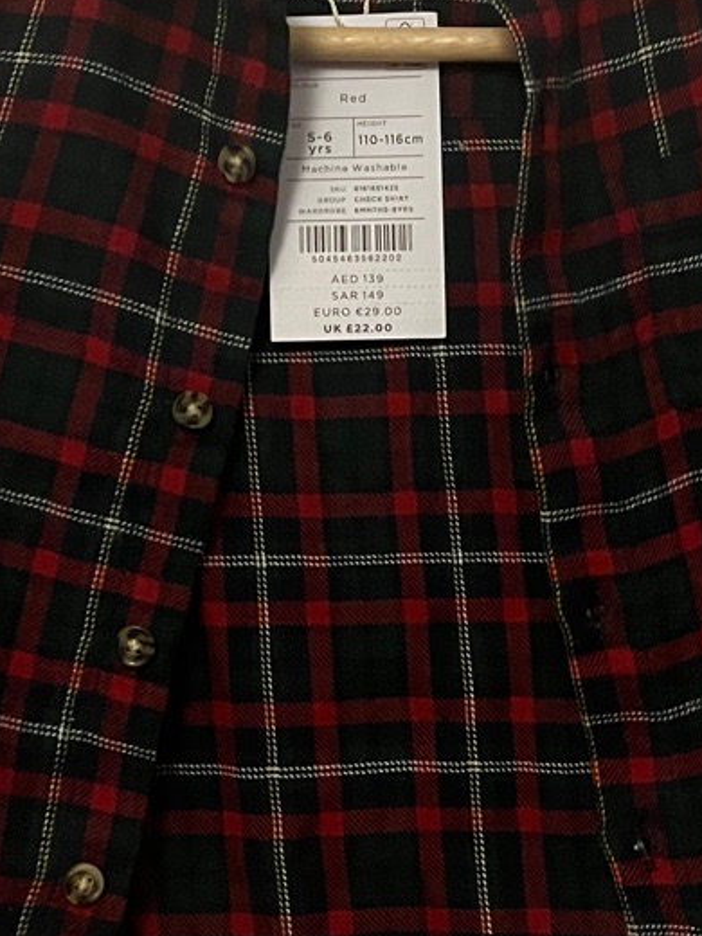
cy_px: 364
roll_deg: +1.3
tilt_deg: -0.3
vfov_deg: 24.4
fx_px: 2163
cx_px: 416
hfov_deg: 18.4
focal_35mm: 80
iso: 500
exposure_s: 1/25
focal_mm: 5.1
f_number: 1.6
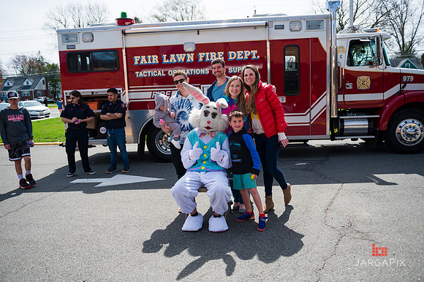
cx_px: 212
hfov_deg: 63.7
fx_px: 341
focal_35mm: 29
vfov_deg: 44.9
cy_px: 141
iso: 200
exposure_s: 1/3200
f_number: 4
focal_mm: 29
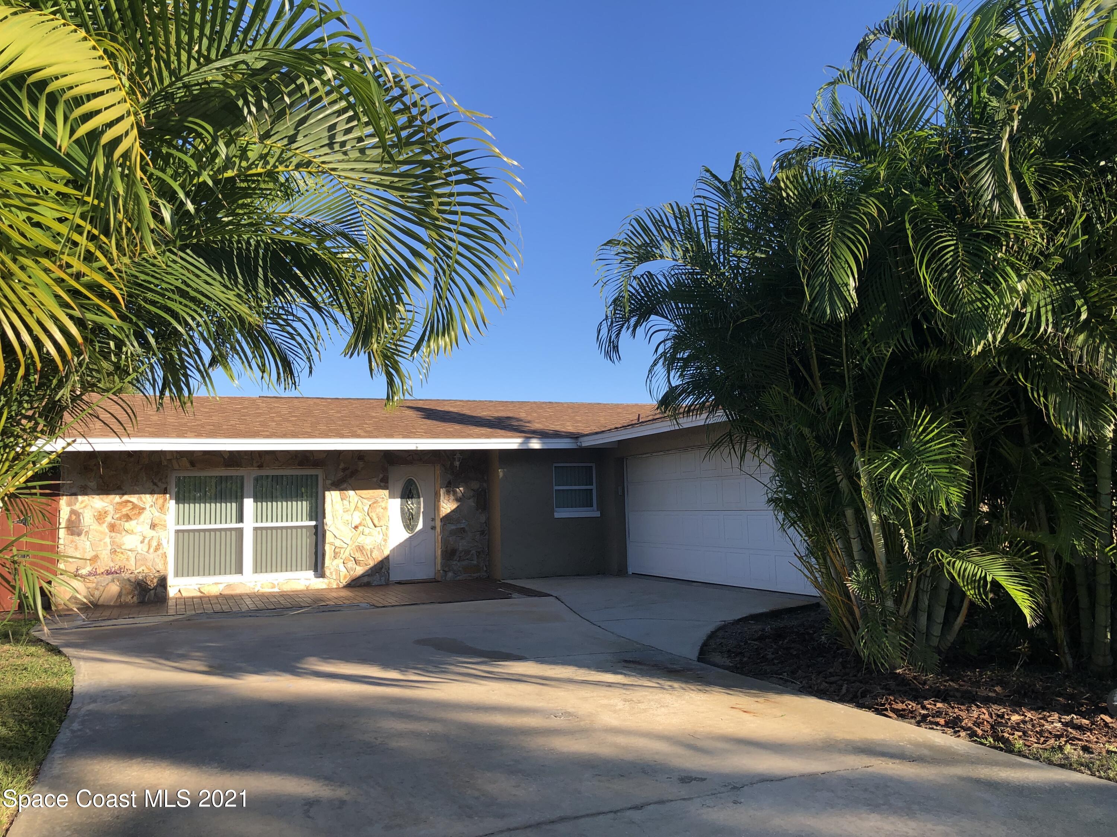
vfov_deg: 49.7
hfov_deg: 63.4
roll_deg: +3.1
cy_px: 418
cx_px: 558
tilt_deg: +7.2
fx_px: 904
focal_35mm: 28
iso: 20
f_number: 1.8
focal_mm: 3.99
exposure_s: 1/1012
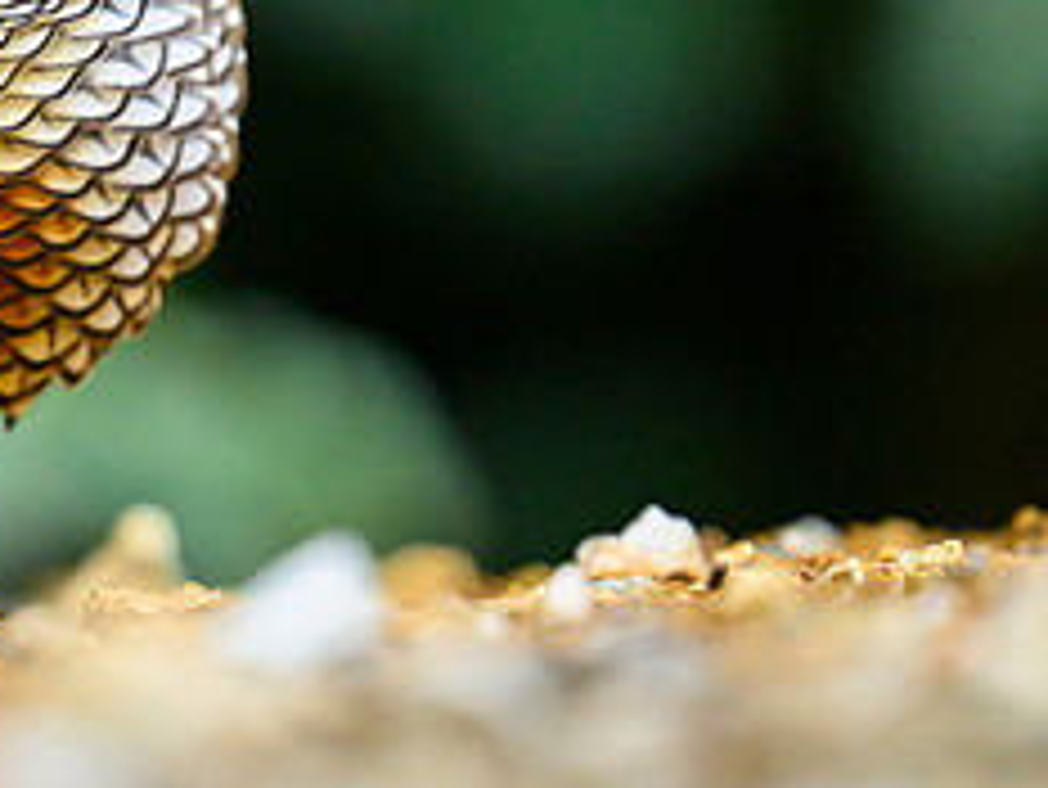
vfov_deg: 0.8
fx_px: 58794
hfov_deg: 1.0
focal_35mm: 1941
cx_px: -35
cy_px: 99
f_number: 4
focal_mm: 560
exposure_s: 1/400
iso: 1000
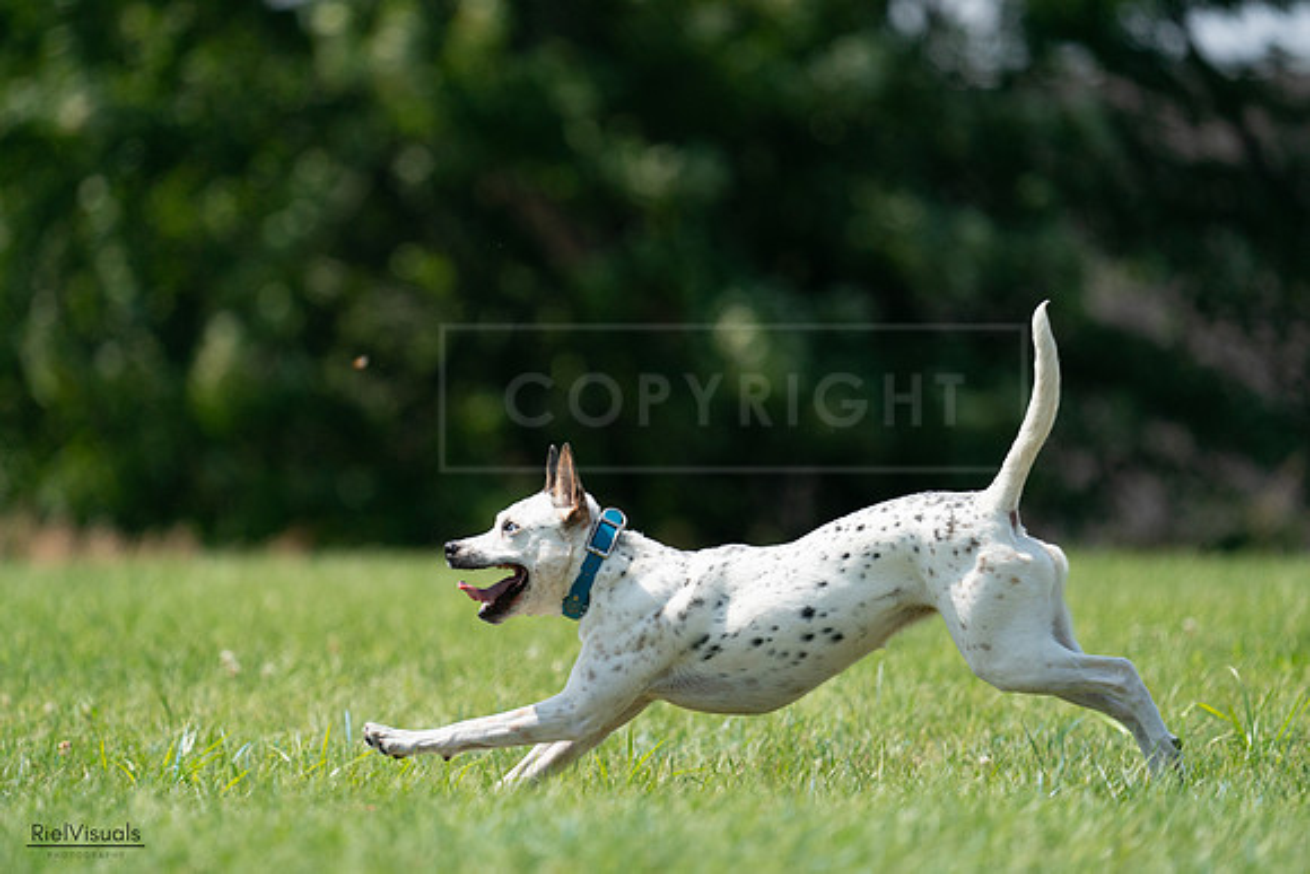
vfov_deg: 2.6
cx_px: 638
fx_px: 19261
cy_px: 438
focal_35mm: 529
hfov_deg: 3.9
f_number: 6.3
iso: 1000
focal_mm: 506
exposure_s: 1/4000
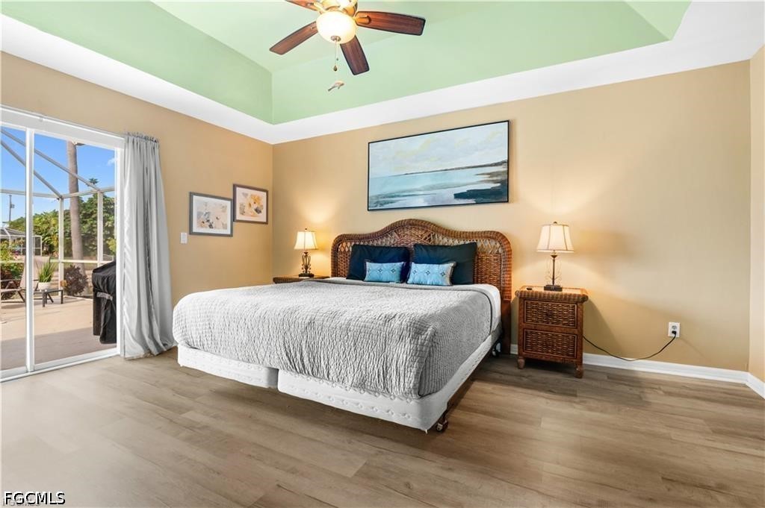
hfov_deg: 96.8
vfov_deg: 73.7
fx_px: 340
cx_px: 382
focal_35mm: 16
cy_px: 254
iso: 320
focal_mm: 16
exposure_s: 1/2.5
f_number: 10
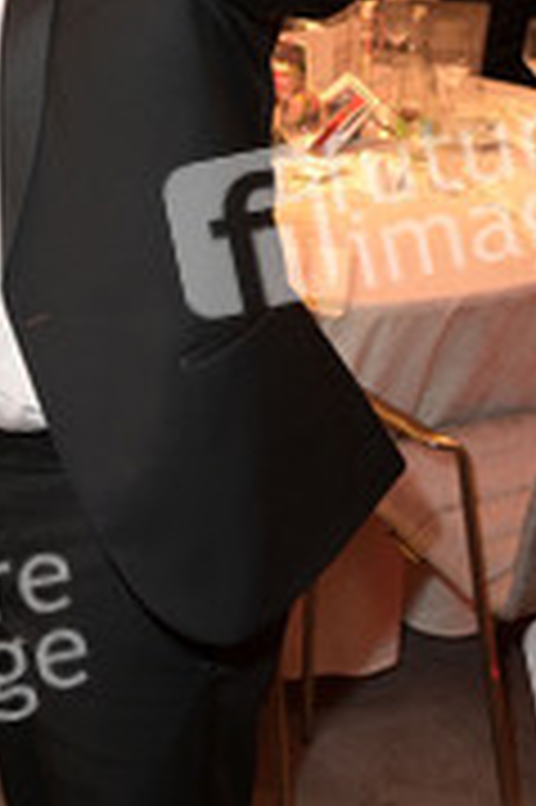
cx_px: -14
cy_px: -14
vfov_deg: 28.2
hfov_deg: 19.6
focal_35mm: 67
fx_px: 1499
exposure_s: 1/40
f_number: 5.6
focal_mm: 30
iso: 1600
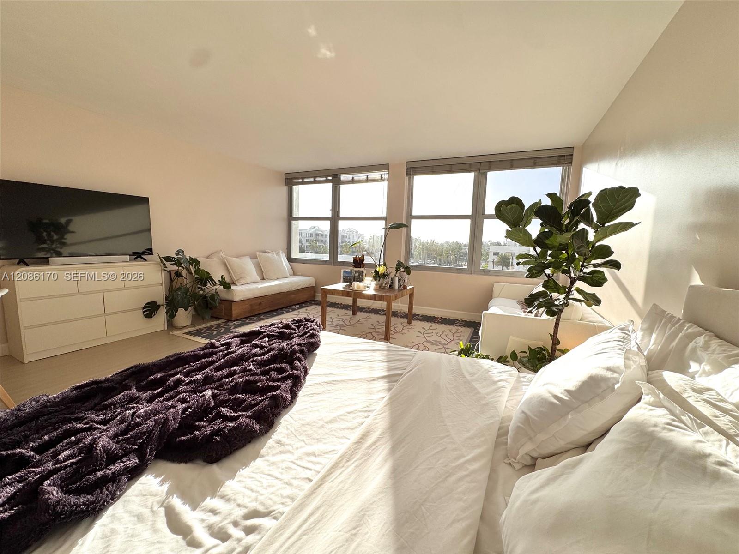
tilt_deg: -6.6
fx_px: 299
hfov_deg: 102.1
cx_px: 370
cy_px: 277
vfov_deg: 85.7
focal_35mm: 14
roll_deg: -1.5
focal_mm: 2.22
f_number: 2.2
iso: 50
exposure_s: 1/968
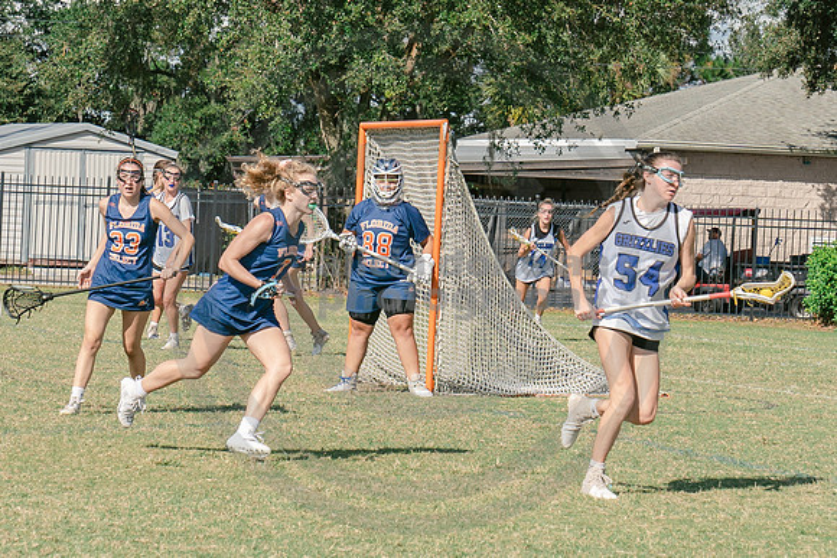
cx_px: 341
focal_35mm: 185
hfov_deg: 11.1
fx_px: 4301
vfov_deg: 7.4
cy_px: 262
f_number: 5.6
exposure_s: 1/1250
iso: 250
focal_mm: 70
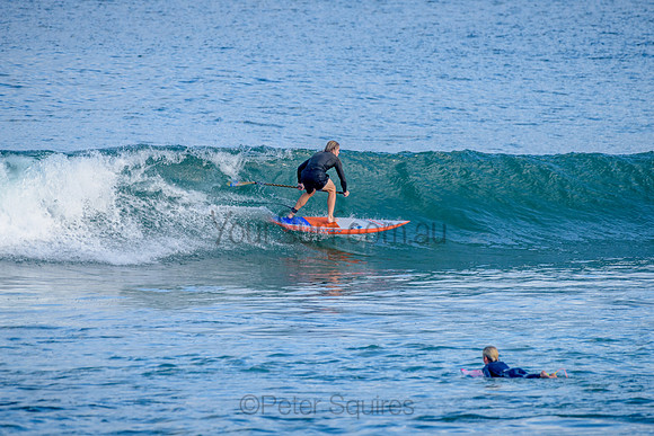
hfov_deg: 3.4
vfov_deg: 2.2
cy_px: 218
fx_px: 11121
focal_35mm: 612
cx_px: 327
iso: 400
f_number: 5.6
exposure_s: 1/1250
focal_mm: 500
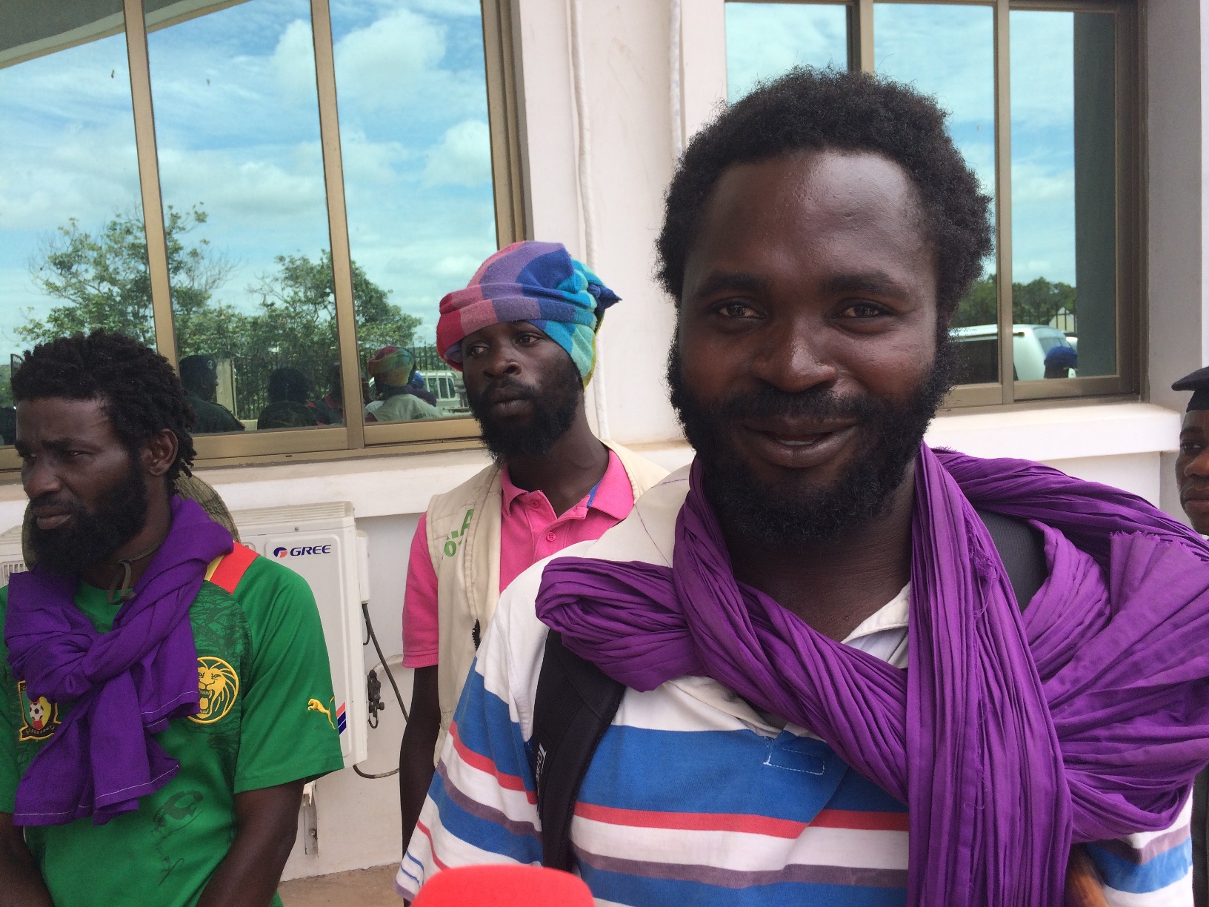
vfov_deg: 48.2
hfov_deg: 61.7
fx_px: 1013
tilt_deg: -5.9
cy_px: 454
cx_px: 604
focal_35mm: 29
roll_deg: +1.5
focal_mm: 4.15
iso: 32
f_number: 2.2
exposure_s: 1/873
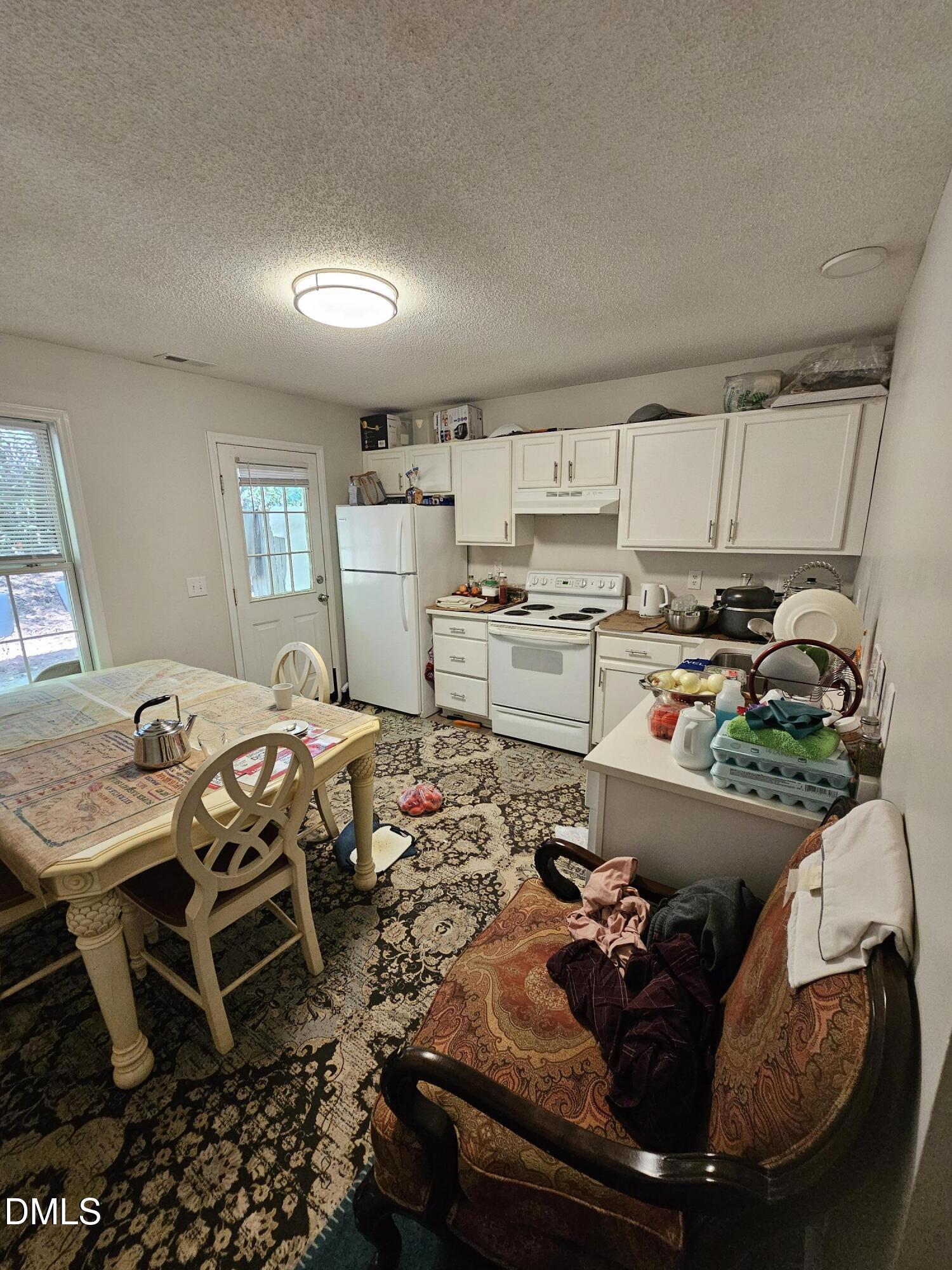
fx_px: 477
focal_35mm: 13
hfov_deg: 89.9
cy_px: 635
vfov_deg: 106.2
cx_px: 476
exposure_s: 1/60
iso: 400
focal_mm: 2.2
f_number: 2.2
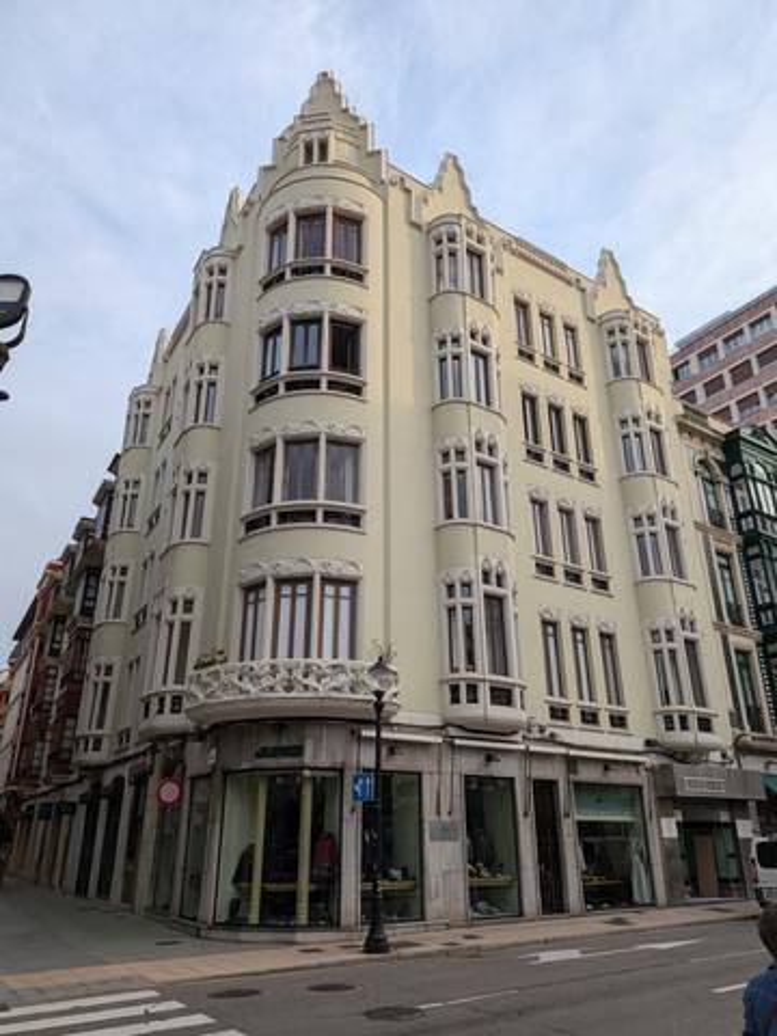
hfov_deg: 56.8
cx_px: 388
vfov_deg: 71.6
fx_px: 718
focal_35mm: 24
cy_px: 518
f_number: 1.7
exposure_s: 1/665
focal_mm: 4.53
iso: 29
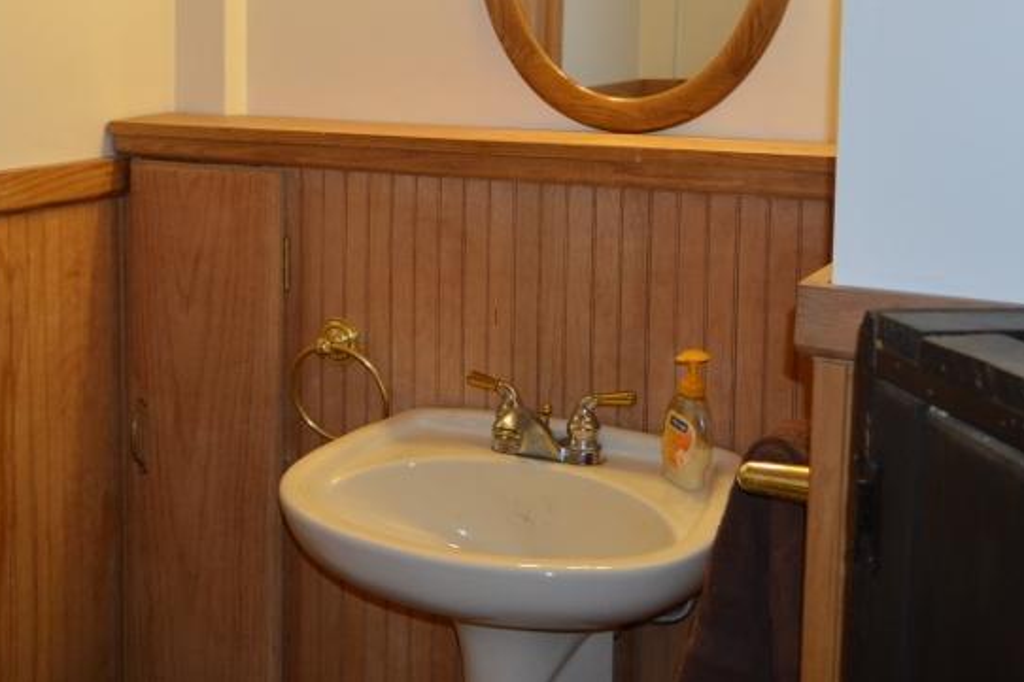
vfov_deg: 25.9
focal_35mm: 51
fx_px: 1450
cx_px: 310
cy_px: 126
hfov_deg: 38.3
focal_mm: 18
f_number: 4
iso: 400
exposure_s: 1/60
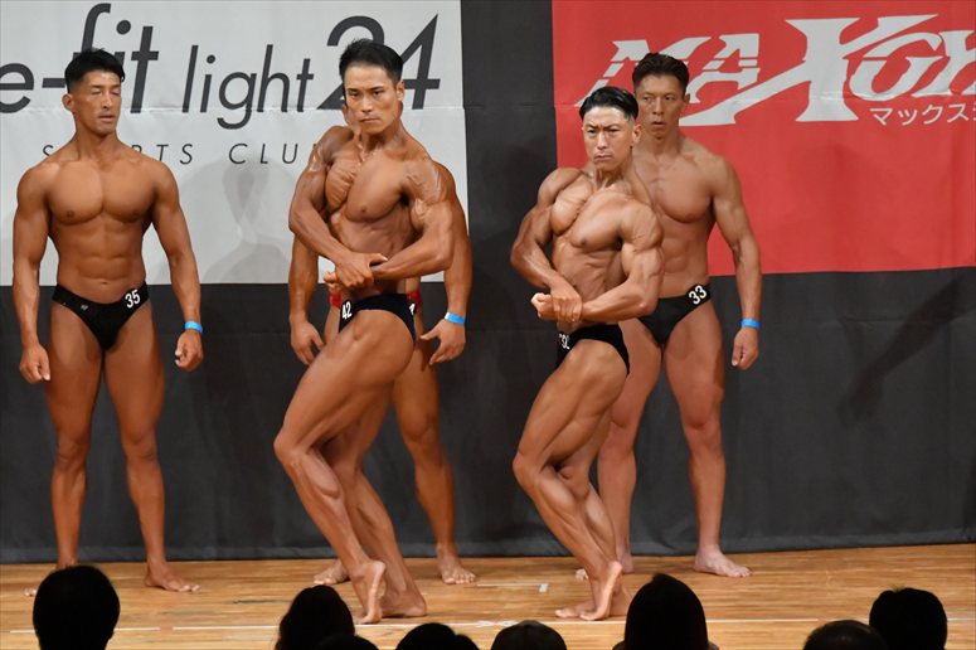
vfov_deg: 4.8
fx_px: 7723
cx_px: 488
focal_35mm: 285
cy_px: 325
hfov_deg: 7.2
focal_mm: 190
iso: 9000
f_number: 5.6
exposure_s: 1/400
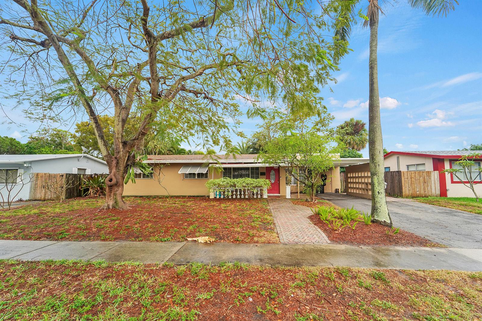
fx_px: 187
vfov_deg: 81.2
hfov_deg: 104.3
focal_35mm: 14
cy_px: 160
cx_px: 241
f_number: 9
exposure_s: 1/60
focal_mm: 14
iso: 400
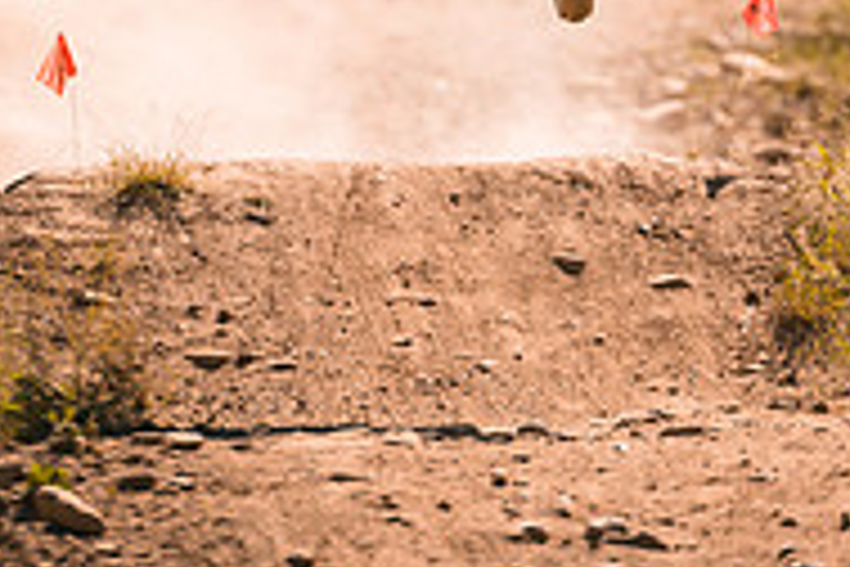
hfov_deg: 4.7
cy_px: -428
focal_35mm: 439
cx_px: 483
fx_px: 10364
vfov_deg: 3.1
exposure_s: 1/1600
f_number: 2.8
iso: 125
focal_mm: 185
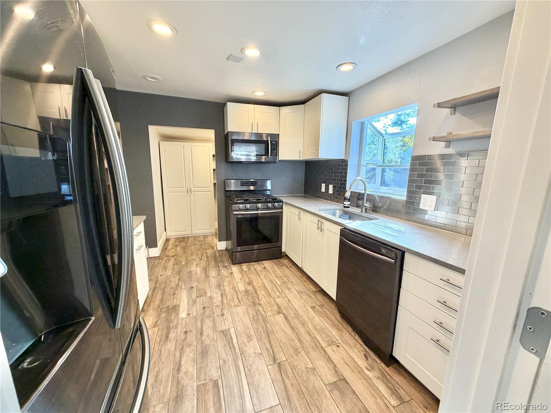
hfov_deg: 102.1
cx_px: 276
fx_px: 223
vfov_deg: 85.7
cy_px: 206
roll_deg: +0.3
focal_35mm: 14
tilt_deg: -9.8
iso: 320
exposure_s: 1/120
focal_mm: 2.22
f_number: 2.2
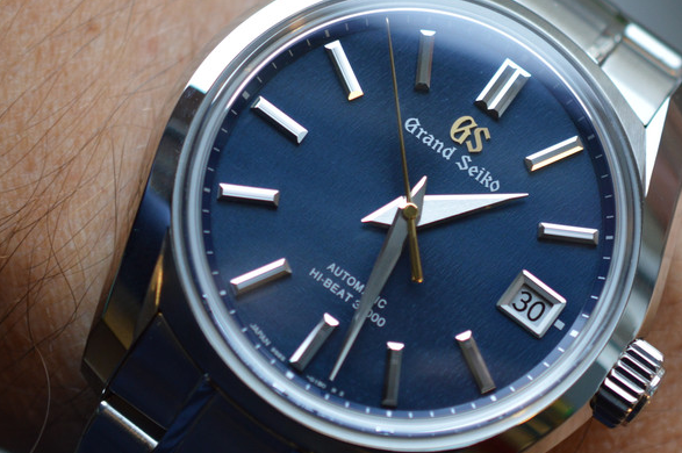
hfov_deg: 16.6
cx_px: 446
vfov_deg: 11.1
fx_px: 2328
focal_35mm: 123
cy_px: 154
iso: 400
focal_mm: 40
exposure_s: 1/80
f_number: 4.5
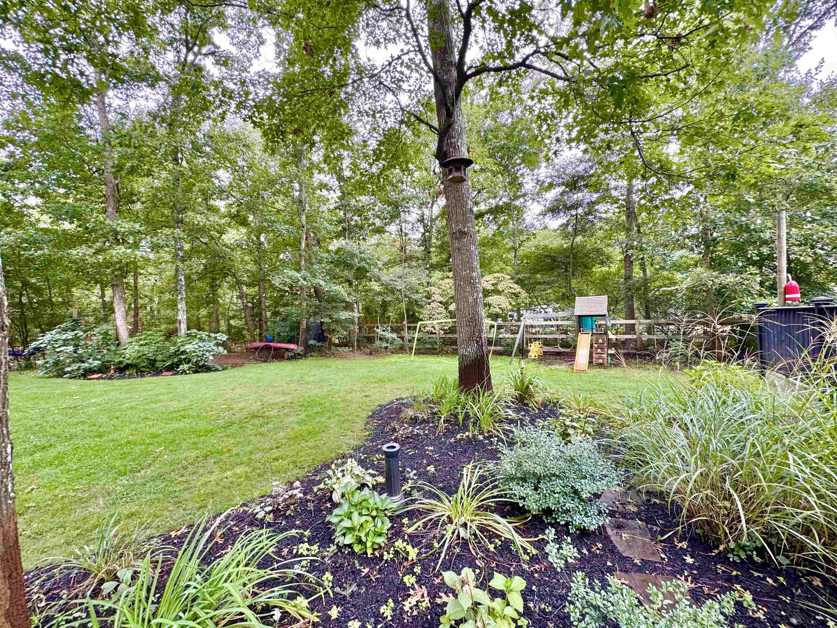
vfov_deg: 85.7
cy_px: 314
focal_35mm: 14
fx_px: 339
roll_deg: +1.6
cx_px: 418
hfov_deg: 102.1
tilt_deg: +0.0
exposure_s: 1/99
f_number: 2.2
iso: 80
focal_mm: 2.22
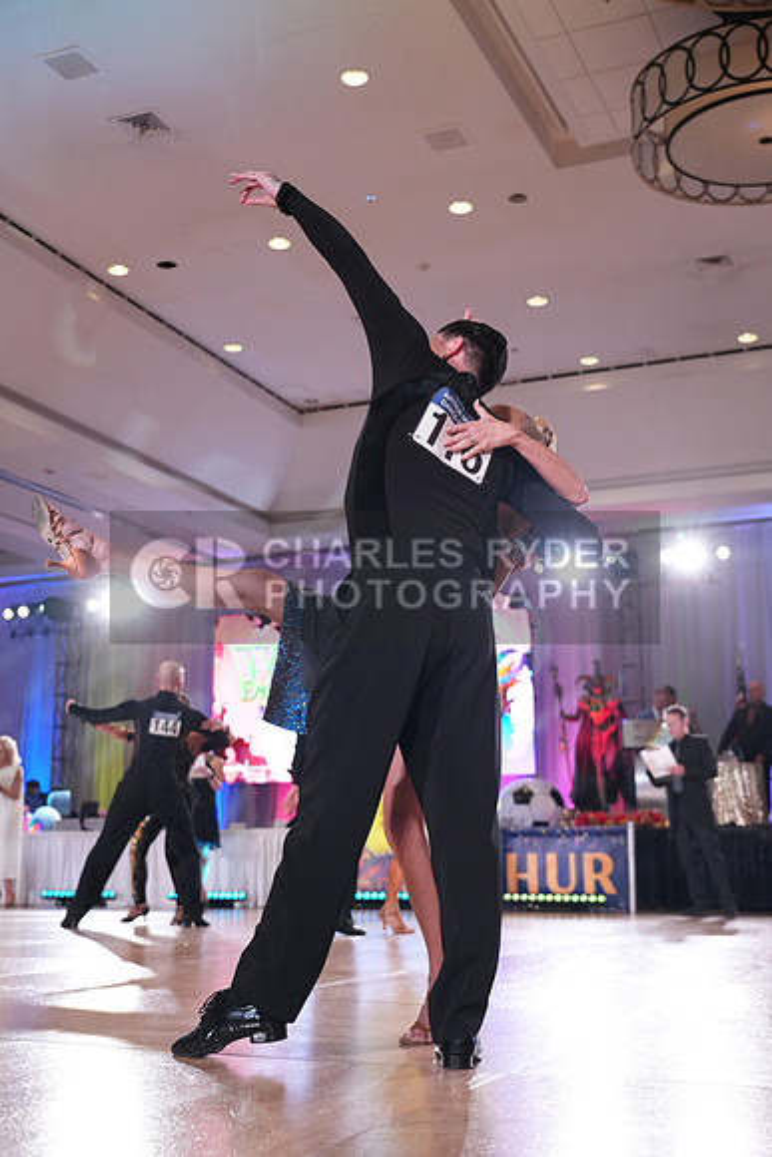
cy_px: 578
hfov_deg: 32.6
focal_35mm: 41
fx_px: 1318
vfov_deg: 47.4
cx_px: 386
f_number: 4
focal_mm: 41
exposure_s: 1/500
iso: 2500
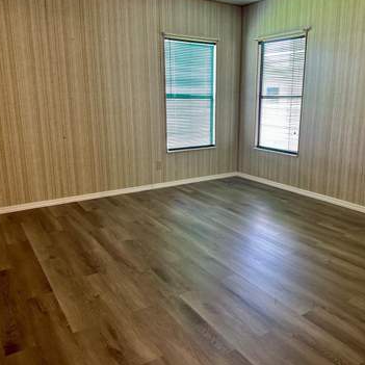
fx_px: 346
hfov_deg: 55.5
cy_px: 179
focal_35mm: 29
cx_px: 200
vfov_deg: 55.6
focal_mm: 6.86
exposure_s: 1/60
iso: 250
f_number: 1.78
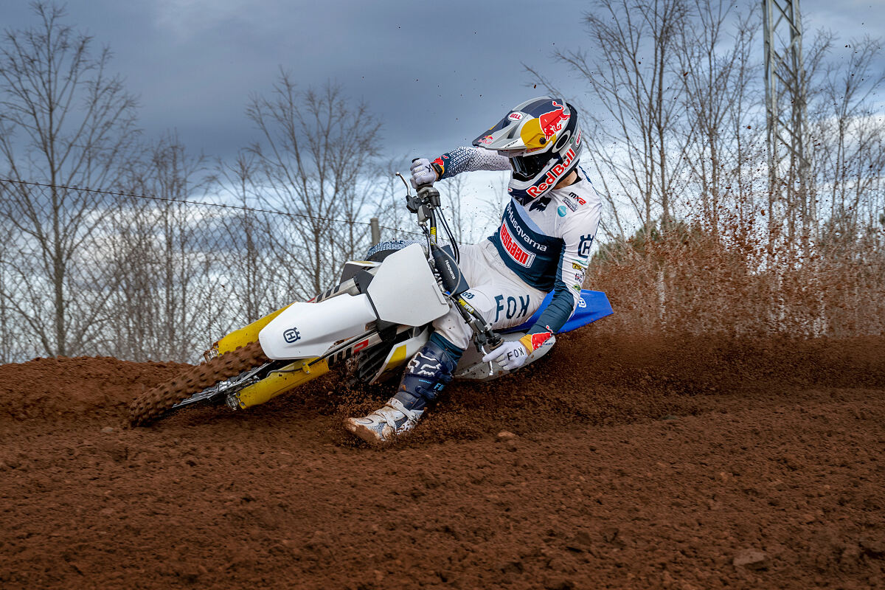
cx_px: 442
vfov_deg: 26.0
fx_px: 1278
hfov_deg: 38.2
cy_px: 295
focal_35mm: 52
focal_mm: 52
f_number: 5
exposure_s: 1/1250
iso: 400
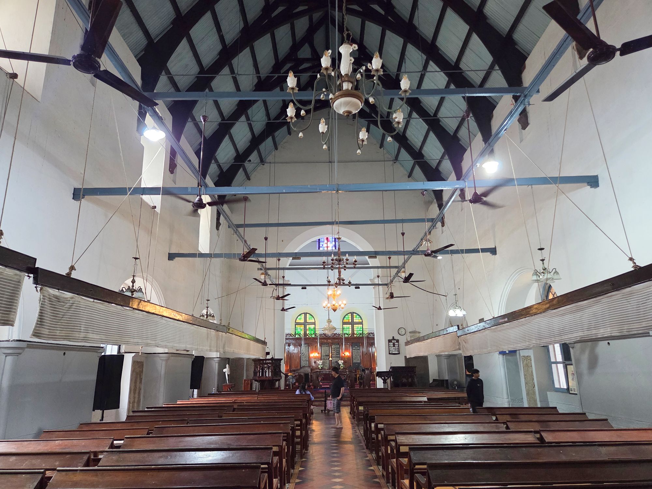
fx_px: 433
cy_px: 244
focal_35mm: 23
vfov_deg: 58.9
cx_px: 326
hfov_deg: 73.9
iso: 1250
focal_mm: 5.4
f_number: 1.8
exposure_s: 1/100
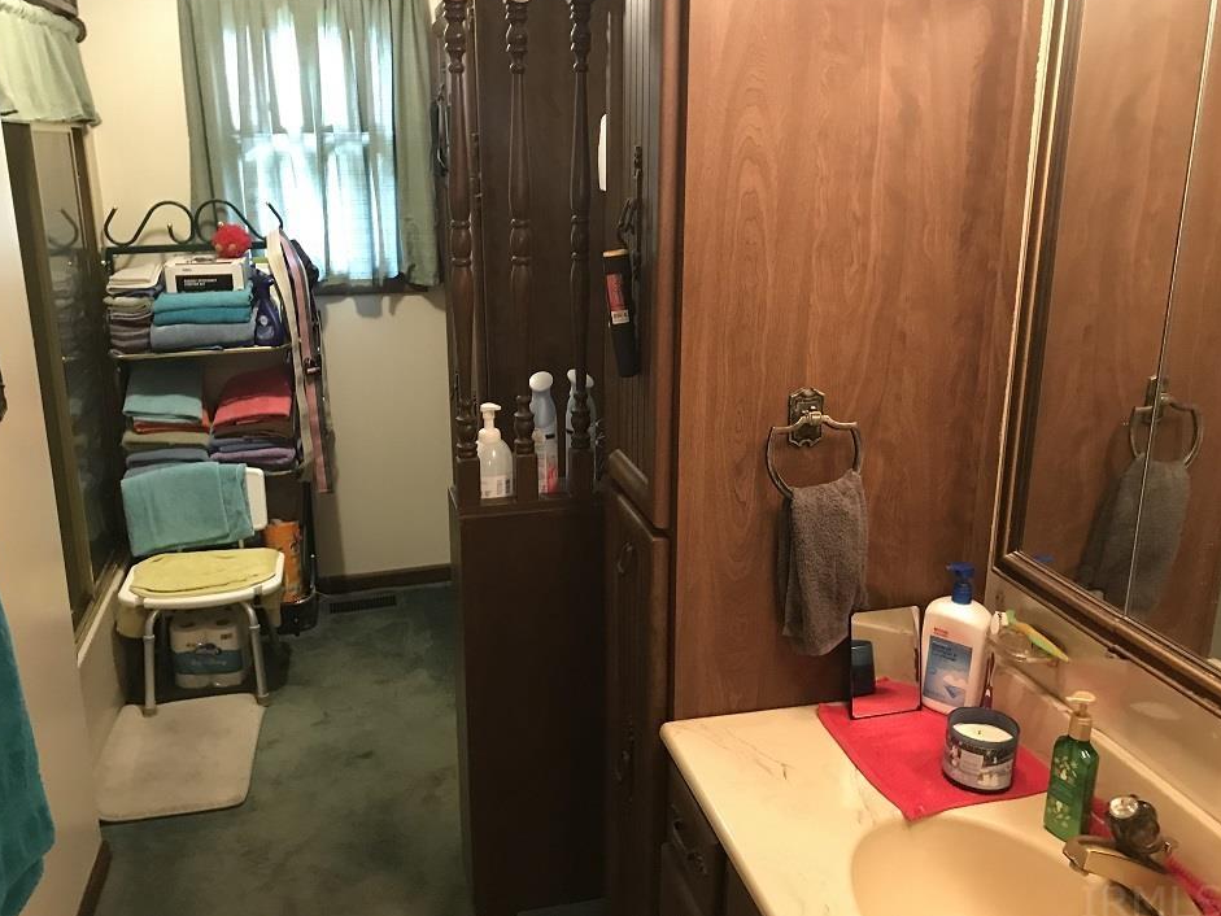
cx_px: 580
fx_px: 1058
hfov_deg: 59.9
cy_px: 429
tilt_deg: -14.8
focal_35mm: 30
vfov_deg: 46.8
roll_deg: +1.9
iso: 100
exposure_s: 1/9
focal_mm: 3.99
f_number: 1.8
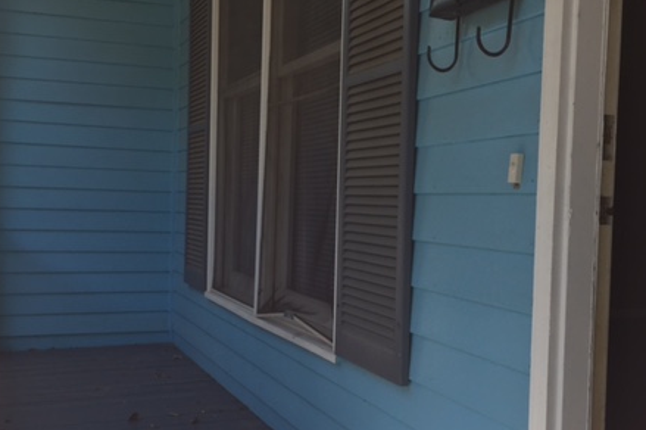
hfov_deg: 44.5
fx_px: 789
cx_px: 290
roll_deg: -2.6
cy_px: 243
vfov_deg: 30.4
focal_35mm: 44
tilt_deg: -2.2
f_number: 2.2
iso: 32
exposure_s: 1/534
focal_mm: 4.15
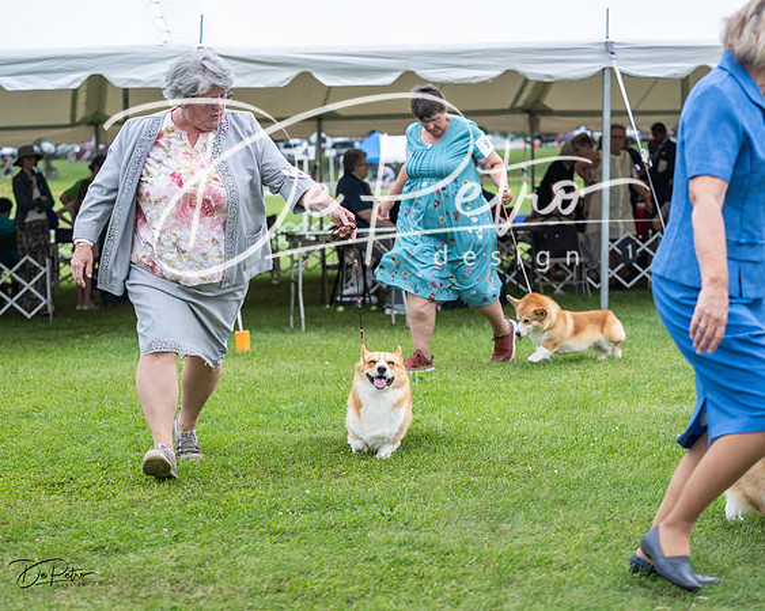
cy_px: 306
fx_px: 1784
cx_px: 382
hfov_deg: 24.2
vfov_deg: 19.4
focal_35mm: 79
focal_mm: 70
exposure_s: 1/640
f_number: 3.5
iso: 160
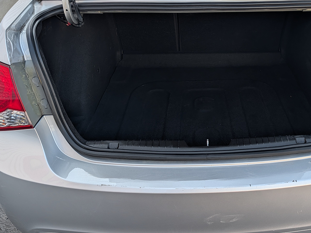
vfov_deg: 36.9
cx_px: 212
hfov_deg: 48.0
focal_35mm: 38
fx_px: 341
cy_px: 62
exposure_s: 1/309
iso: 19
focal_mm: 6.9
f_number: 1.68
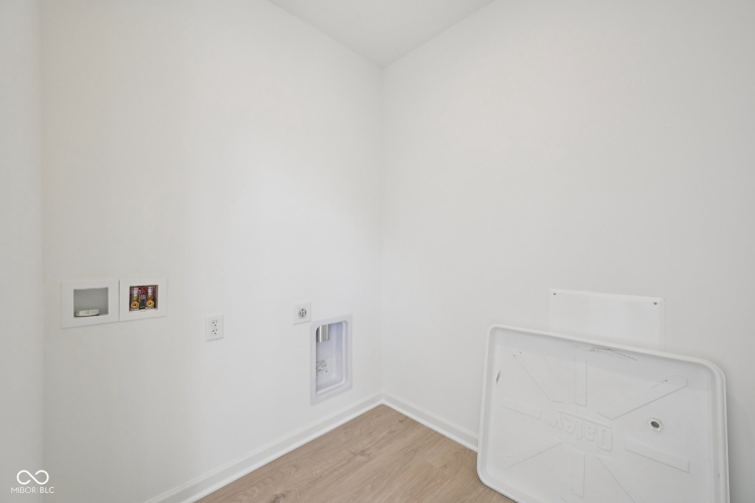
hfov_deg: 104.3
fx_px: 294
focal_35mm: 14
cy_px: 252
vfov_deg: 81.2
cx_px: 378
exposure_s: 1/15
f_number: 8
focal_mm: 14
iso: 110
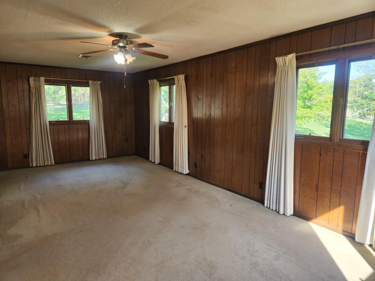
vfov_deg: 58.9
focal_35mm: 23
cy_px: 140
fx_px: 249
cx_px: 188
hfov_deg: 73.9
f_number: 1.8
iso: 125
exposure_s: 1/120
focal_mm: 5.4
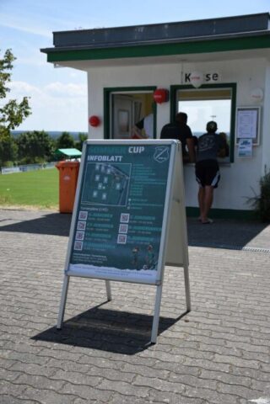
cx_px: 135
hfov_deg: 29.9
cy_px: 202
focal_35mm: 45
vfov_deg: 43.6
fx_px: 506
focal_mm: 30
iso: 125
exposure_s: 1/1000
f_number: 4
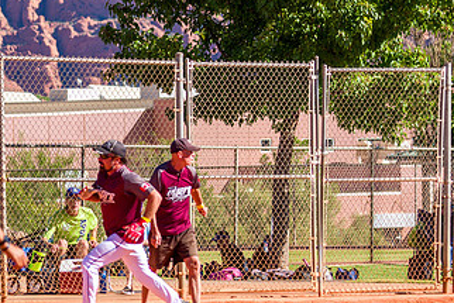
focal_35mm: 350
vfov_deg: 3.9
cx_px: -22
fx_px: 4416
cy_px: 249
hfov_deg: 5.9
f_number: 6.3
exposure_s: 1/1600
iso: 400
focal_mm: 150
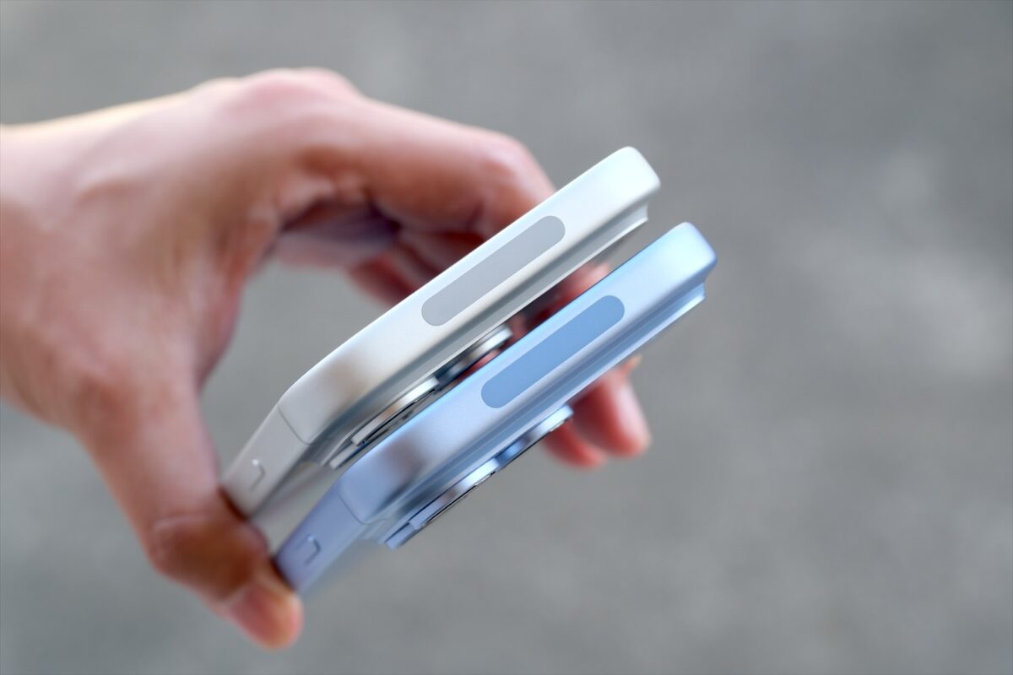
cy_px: 338
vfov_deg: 16.5
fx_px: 2335
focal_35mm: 83
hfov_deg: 24.5
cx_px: 506
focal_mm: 55
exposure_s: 1/125
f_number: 5.6
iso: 400
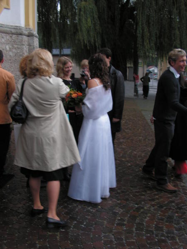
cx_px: 94
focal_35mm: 36
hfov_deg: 39.7
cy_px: 124
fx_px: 259
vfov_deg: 51.4
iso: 50
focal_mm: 6
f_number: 3.2
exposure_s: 1/40
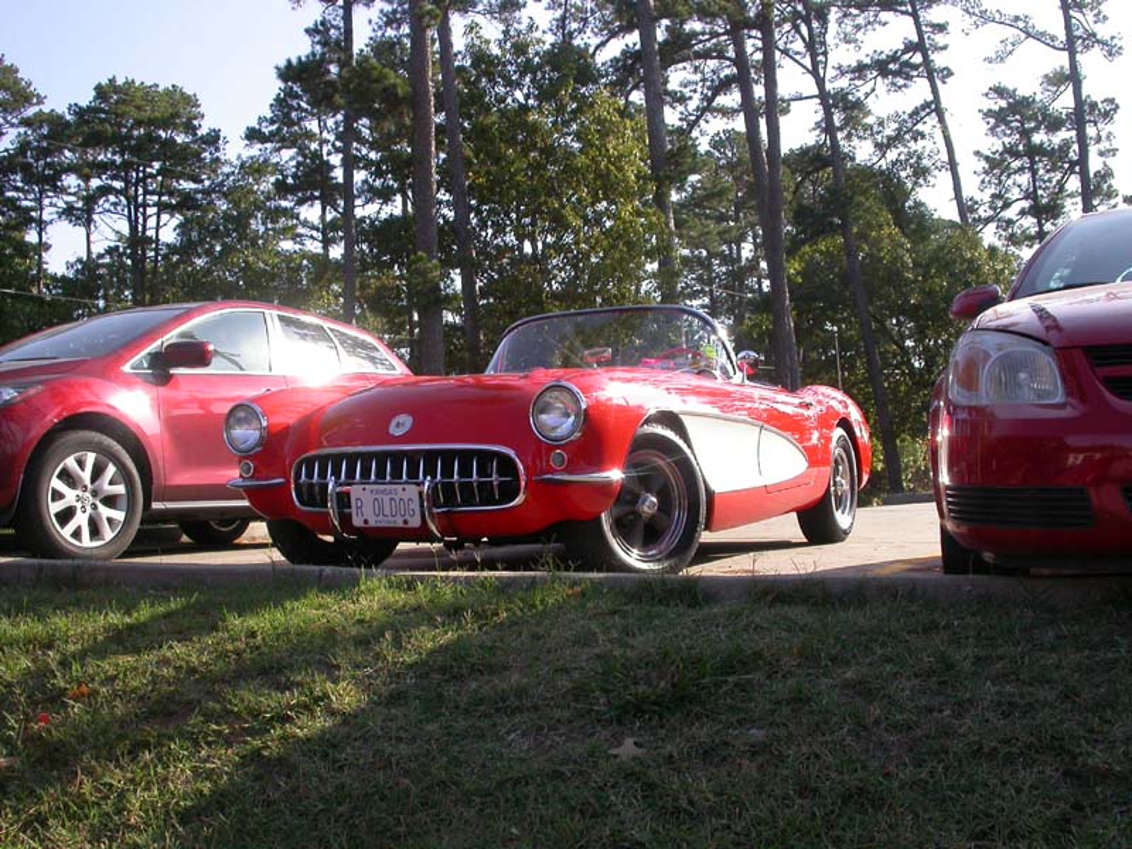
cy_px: 424
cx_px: 566
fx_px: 1243
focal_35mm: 38
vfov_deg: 37.7
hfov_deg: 49.0
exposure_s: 1/213
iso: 100
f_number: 6
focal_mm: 7.85
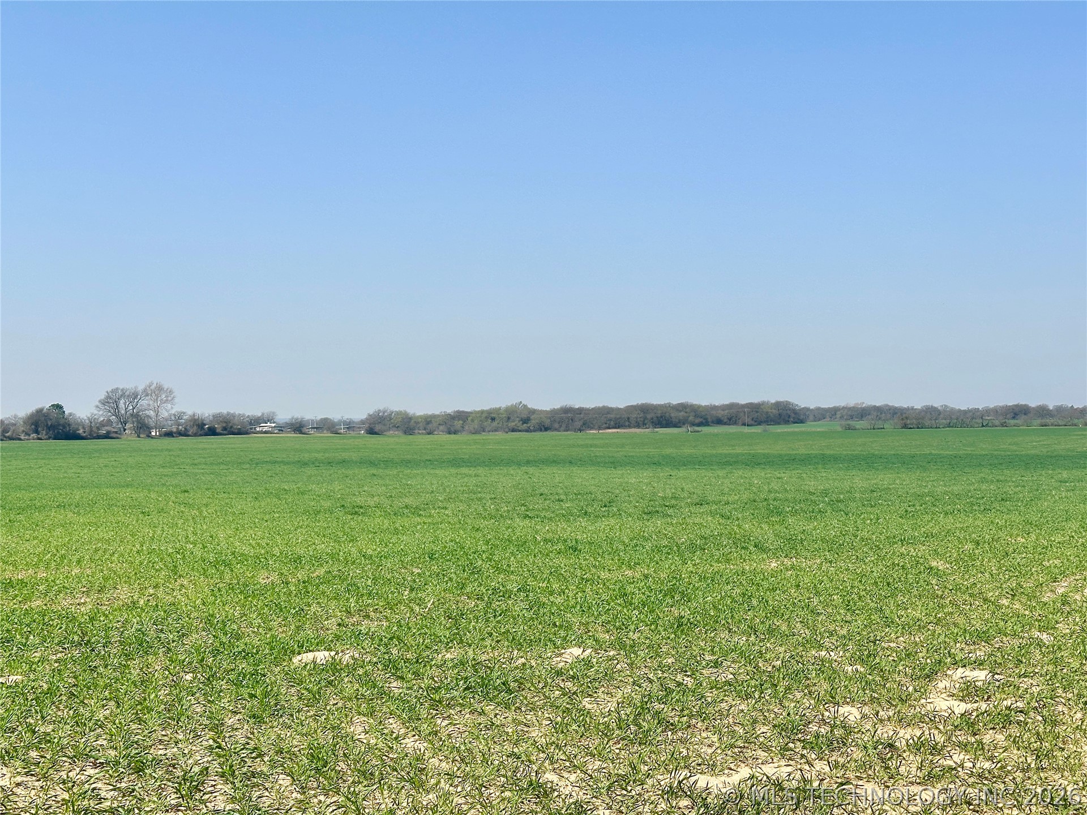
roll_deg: +0.3
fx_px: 1507
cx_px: 544
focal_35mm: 48
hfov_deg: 39.7
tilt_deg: +0.0
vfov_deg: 30.3
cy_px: 408
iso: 64
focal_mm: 6.86
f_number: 1.78
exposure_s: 1/5263
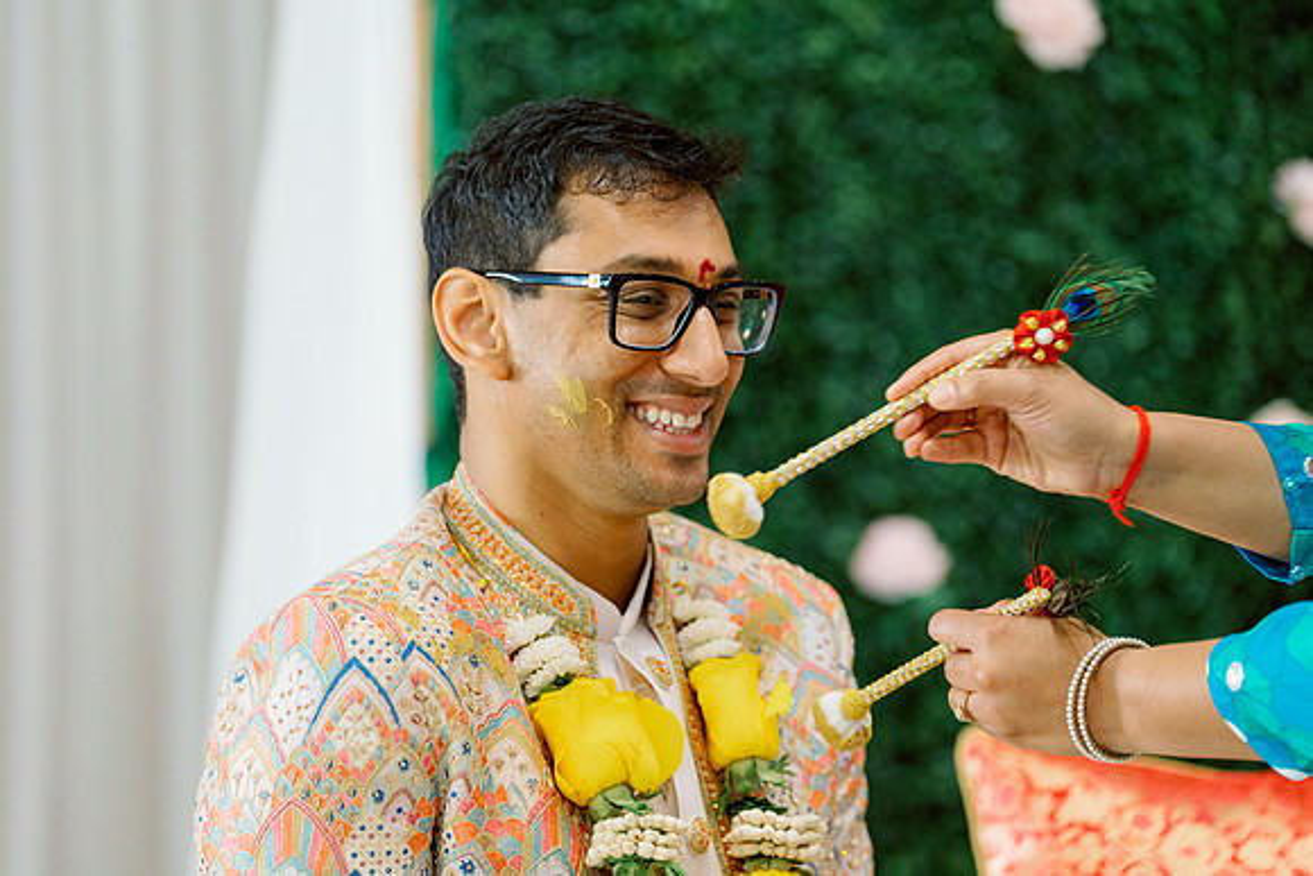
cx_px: 622
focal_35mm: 157
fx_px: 5743
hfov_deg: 13.0
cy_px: 415
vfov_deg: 8.7
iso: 1600
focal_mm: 147
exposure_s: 1/250
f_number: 2.8
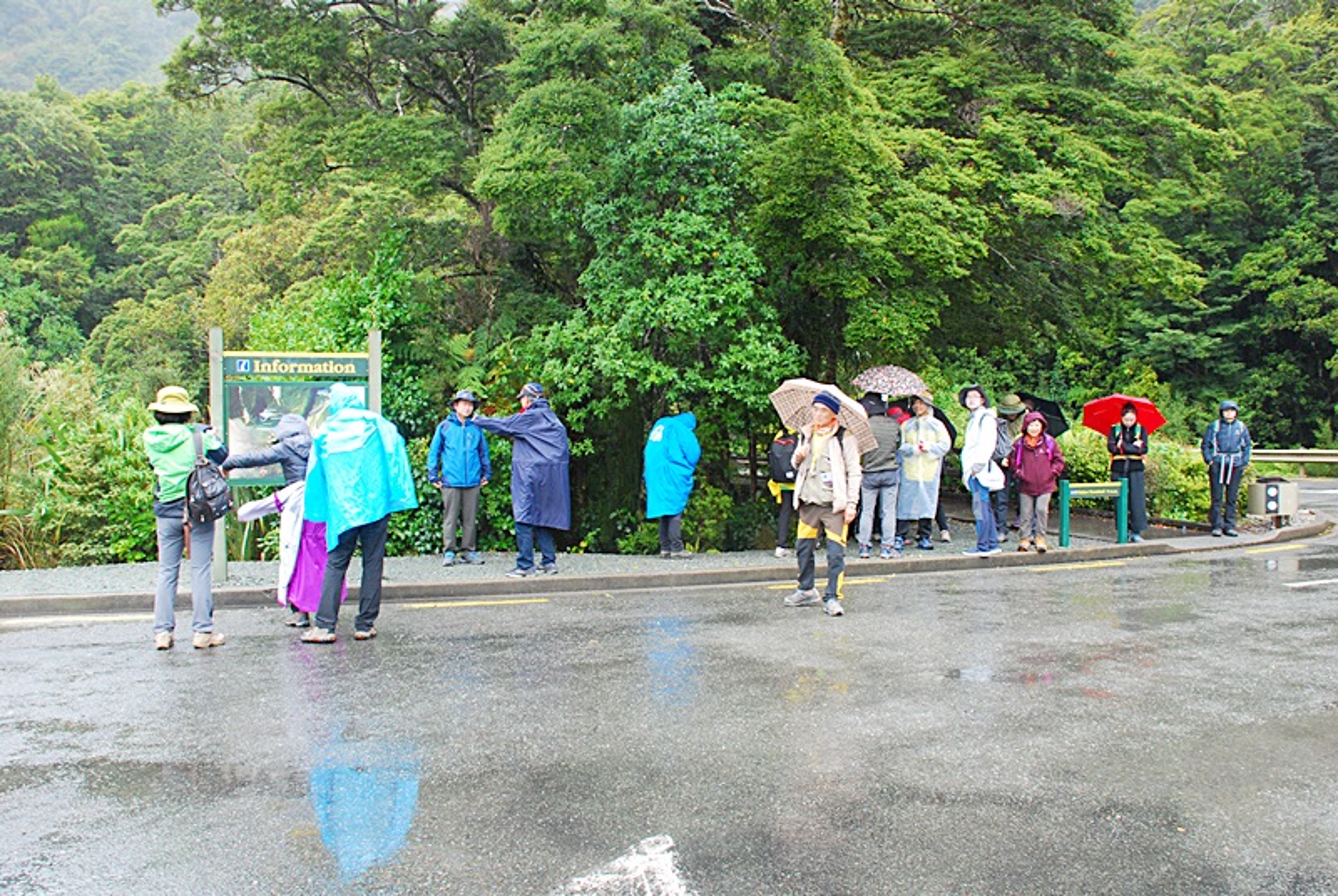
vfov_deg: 43.7
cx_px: 669
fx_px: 1117
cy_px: 448
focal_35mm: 30
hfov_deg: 61.9
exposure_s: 1/60
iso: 400
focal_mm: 20
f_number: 6.3
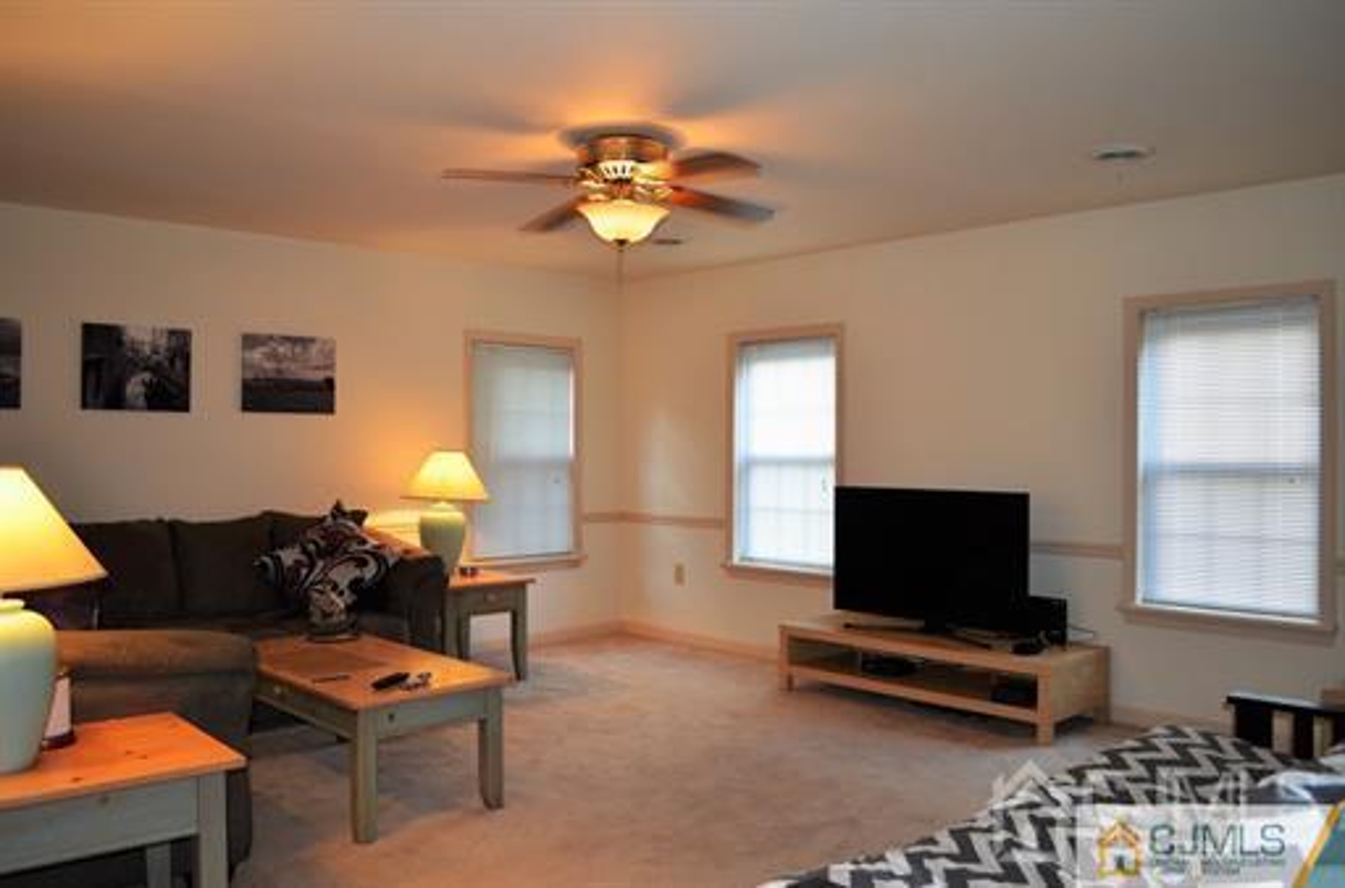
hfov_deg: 62.1
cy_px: 444
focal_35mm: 30
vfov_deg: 43.3
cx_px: 672
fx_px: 1117
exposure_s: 1/60
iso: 560
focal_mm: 20
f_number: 3.8
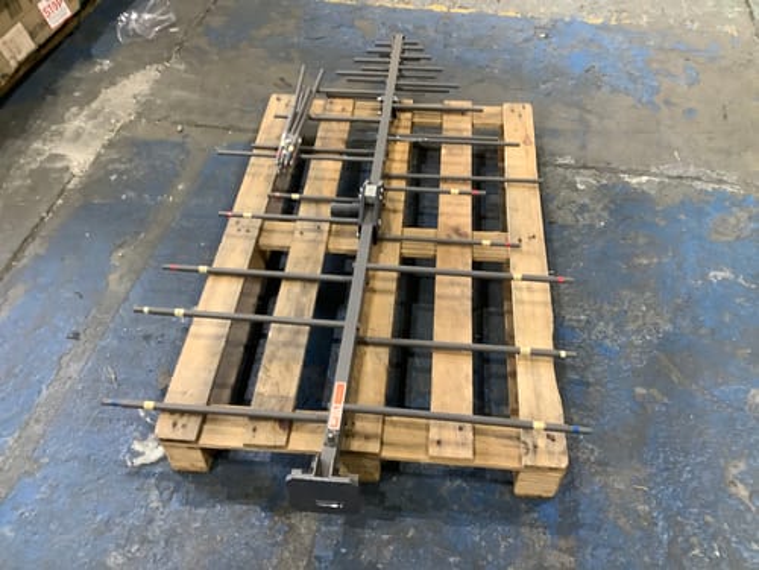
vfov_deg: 45.4
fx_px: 680
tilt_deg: -46.9
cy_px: 285
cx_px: 380
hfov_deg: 58.4
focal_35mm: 31
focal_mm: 3.3
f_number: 2.4
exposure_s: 1/50
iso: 320
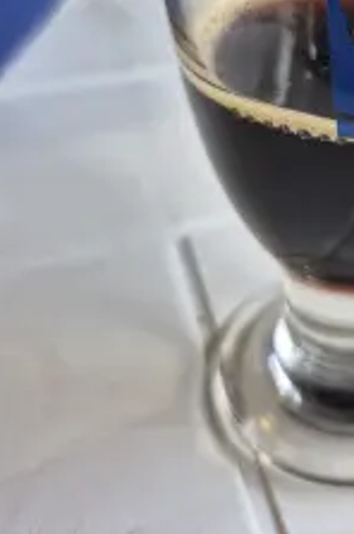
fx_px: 636
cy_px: 60
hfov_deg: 29.3
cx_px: 344
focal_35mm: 43
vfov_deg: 42.0
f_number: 1.8
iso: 100
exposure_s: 1/120
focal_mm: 5.4
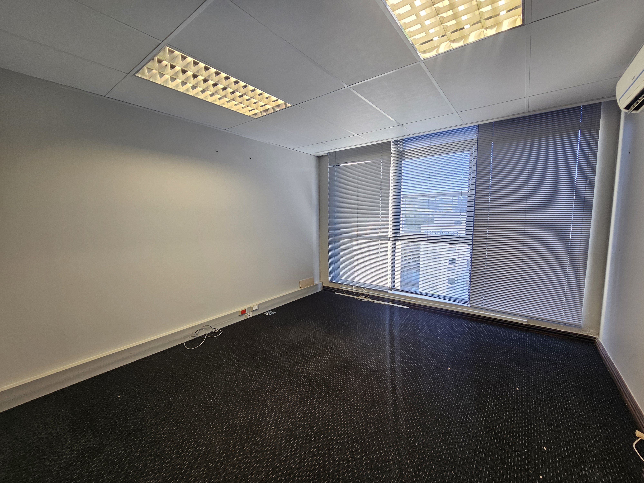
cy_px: 242
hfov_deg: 106.2
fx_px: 242
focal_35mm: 13
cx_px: 322
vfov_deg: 89.9
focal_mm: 2.2
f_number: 2.2
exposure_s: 1/50
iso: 64
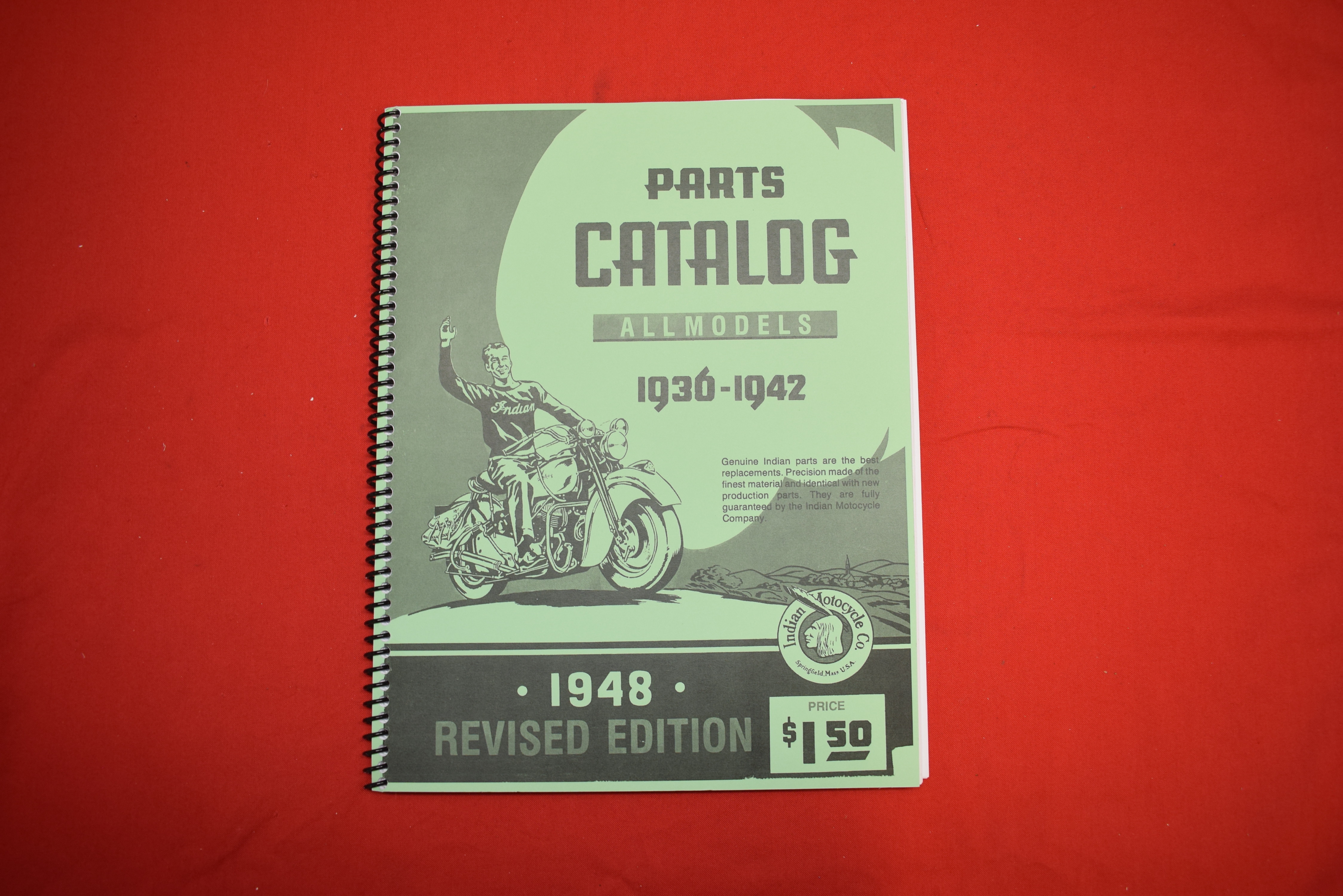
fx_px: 1119
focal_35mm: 30
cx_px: 672
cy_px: 448
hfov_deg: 61.9
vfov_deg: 43.6
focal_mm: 20
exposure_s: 1/60
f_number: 5
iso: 400
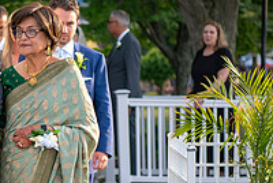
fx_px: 1618
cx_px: -27
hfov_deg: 9.5
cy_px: 160
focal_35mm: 213
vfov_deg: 6.5
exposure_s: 1/200
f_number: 2.8
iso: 50
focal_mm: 70
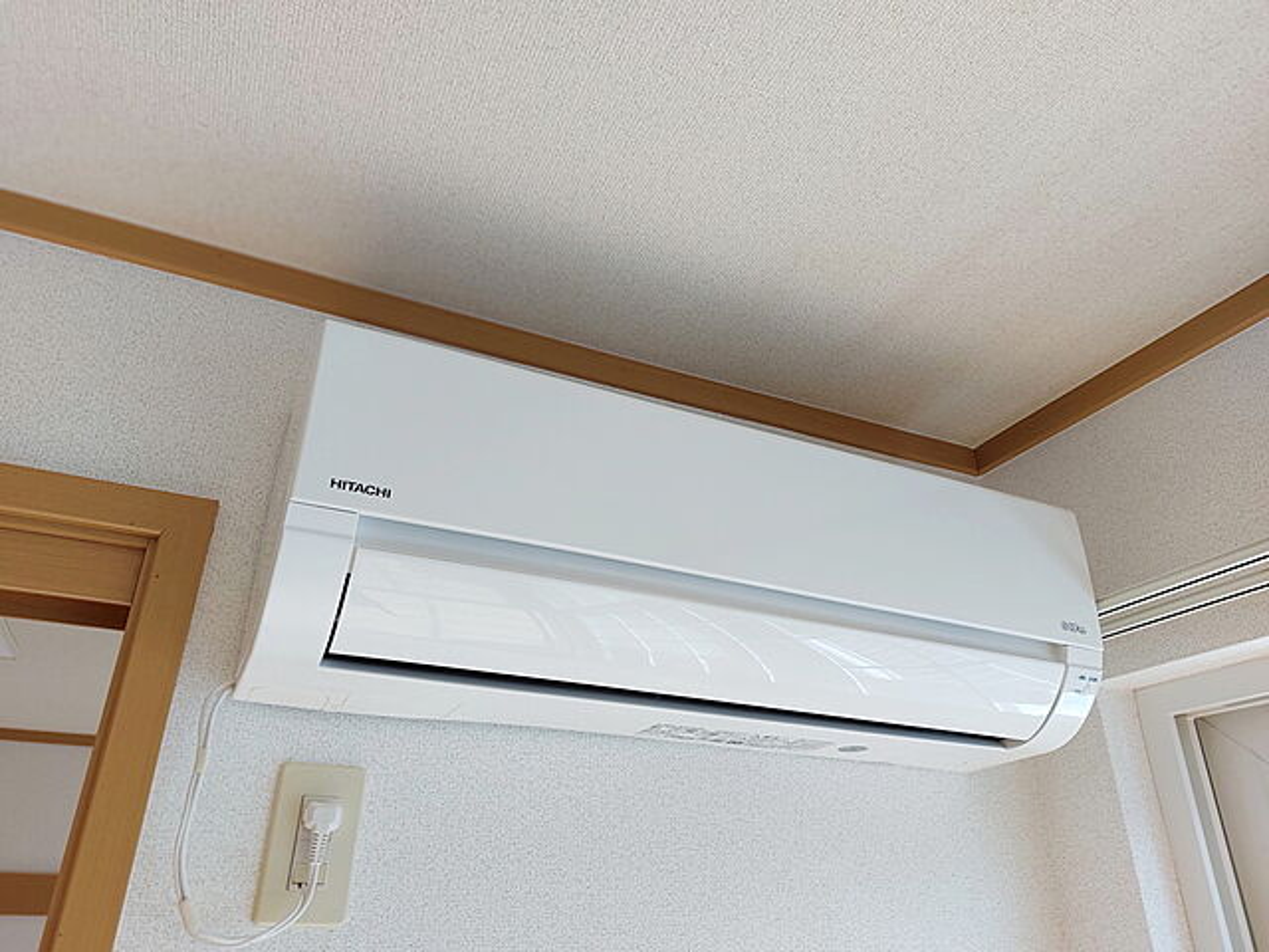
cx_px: 634
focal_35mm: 24
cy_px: 476
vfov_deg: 56.8
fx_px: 880
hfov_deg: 71.6
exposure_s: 1/173
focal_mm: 5.23
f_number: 1.8
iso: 25
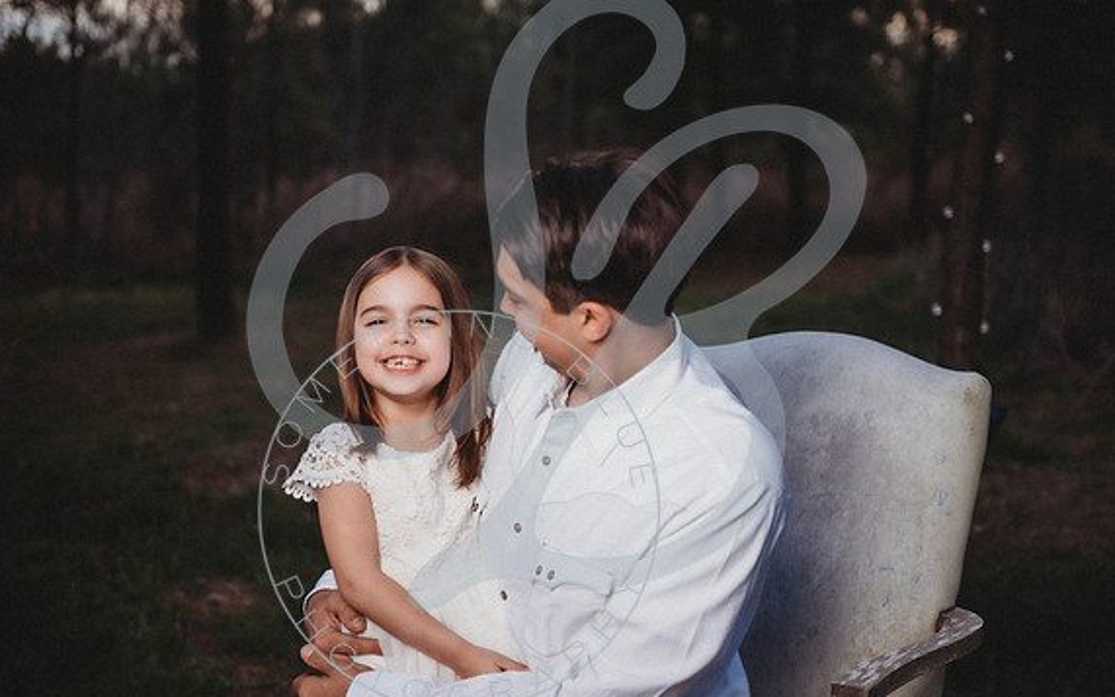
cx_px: 557
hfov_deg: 35.1
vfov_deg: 22.4
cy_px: 347
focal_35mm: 58
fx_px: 1763
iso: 100
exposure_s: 1/250
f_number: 2.8
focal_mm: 56
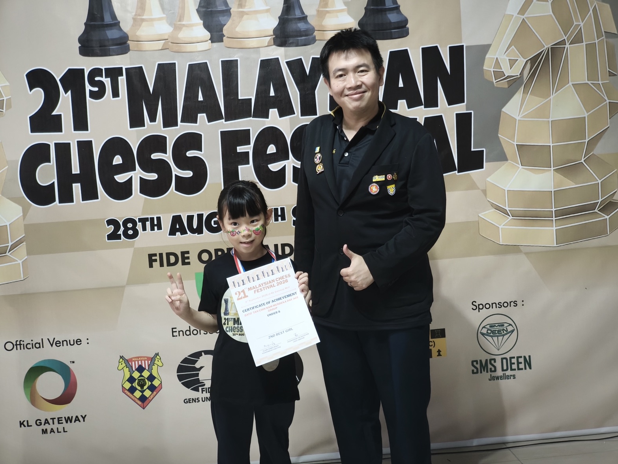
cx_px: 315
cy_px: 231
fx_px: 839
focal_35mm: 47
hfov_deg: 40.4
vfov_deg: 30.9
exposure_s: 1/100
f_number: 1.9
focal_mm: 7.1
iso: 2000
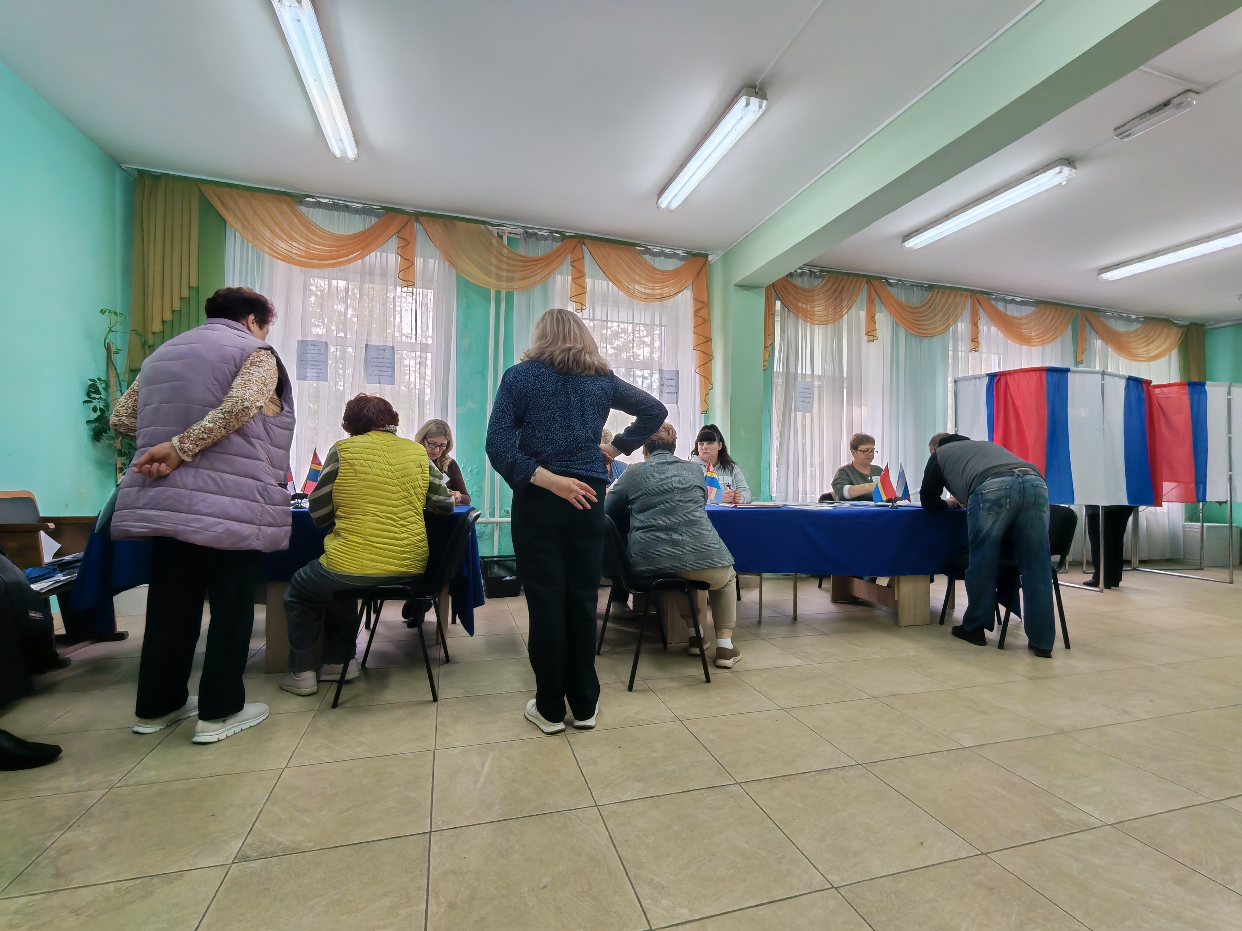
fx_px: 574
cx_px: 621
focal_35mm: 16
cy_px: 466
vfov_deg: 78.1
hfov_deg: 94.5
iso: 64
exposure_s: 1/50
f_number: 2.2
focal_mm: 1.96
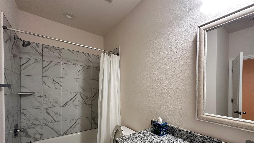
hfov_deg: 99.3
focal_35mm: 16
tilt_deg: -0.6
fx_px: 108
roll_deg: -0.5
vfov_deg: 65.9
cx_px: 132
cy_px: 91
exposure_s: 1/120
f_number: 2.2
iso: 250
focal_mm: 2.22
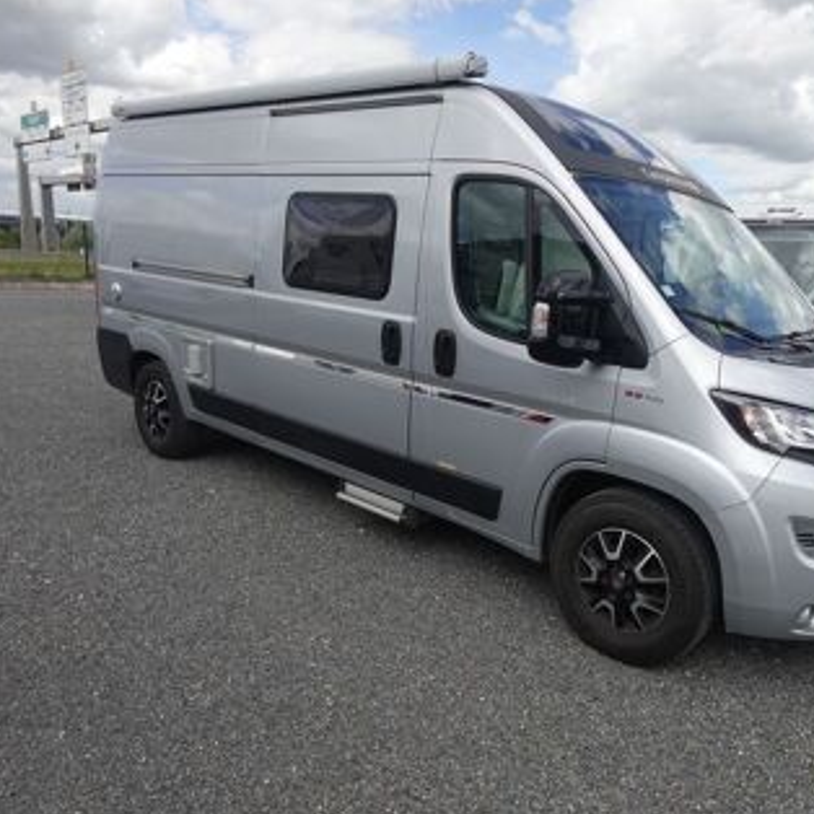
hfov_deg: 59.2
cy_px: 407
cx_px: 560
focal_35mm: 26
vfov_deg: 60.9
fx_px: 692
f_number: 2
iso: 125
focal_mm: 7.6
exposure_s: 1/2500
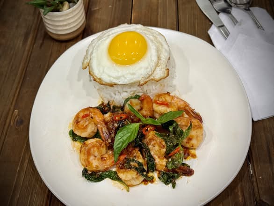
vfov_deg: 30.3
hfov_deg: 39.6
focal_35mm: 48
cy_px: 103
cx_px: 137
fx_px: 380
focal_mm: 6.76
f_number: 1.78
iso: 64
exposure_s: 1/60
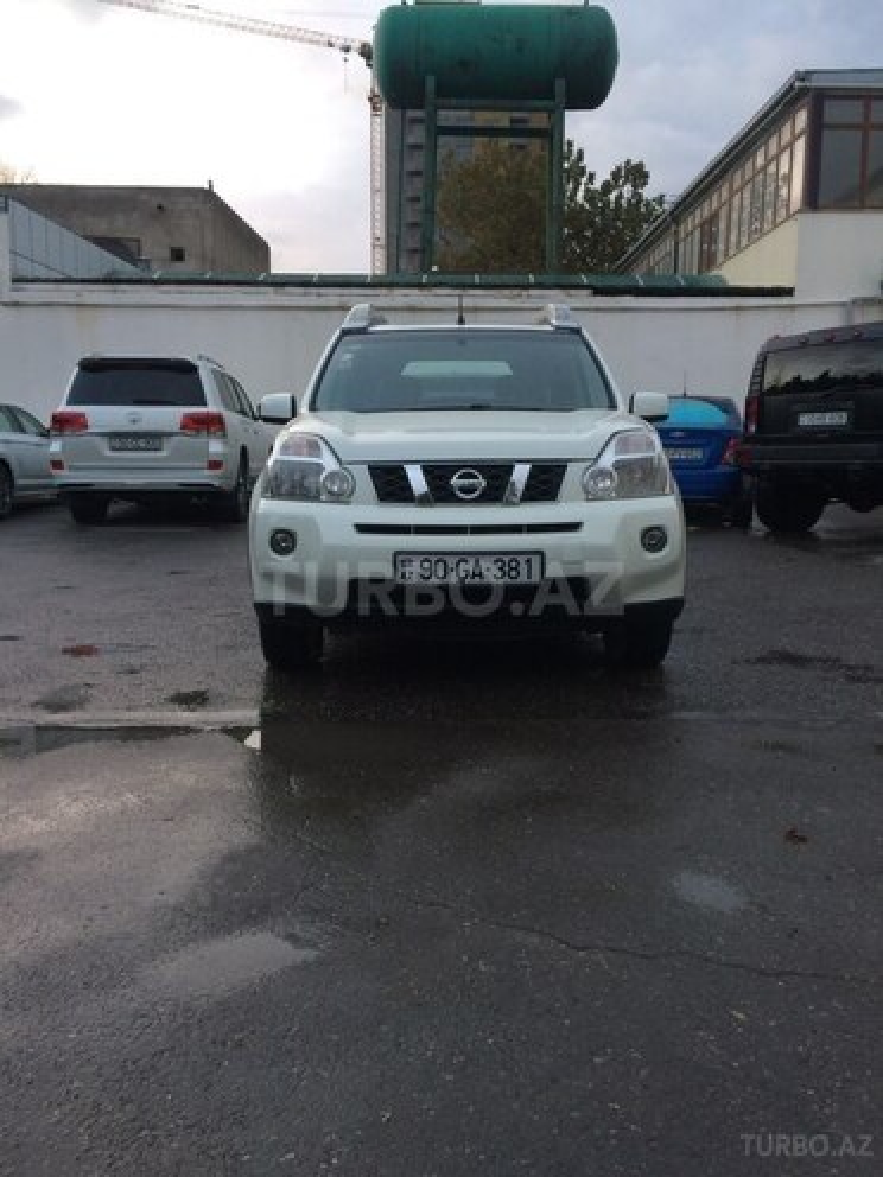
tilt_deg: -9.8
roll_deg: +1.0
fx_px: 986
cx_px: 442
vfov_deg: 61.7
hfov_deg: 48.2
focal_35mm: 29
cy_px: 588
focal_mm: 4.15
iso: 100
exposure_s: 1/33
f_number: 2.2
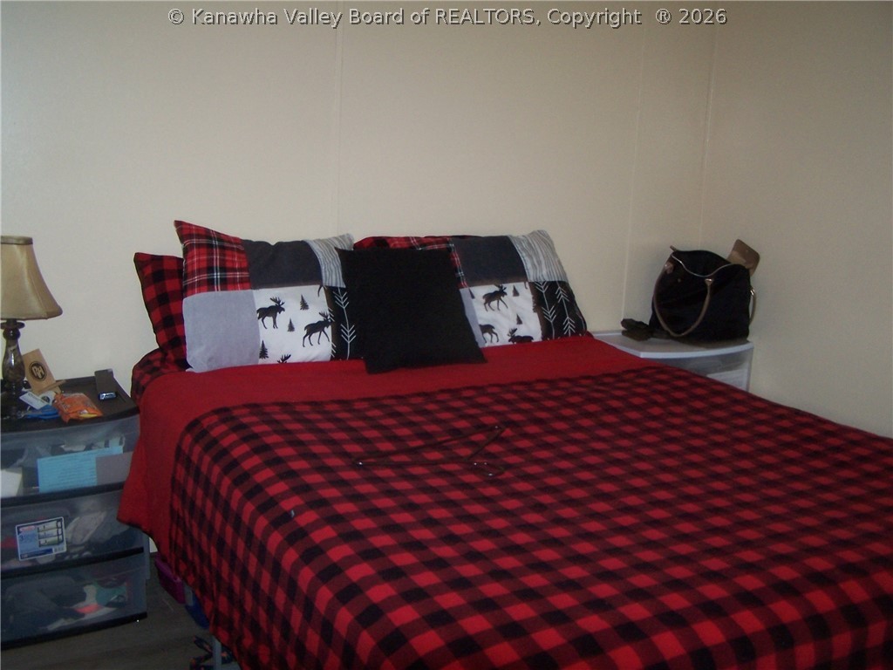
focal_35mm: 38
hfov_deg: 49.0
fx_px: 980
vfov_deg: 37.7
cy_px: 335
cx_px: 446
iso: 140
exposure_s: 1/60
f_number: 2.8
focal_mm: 6.3
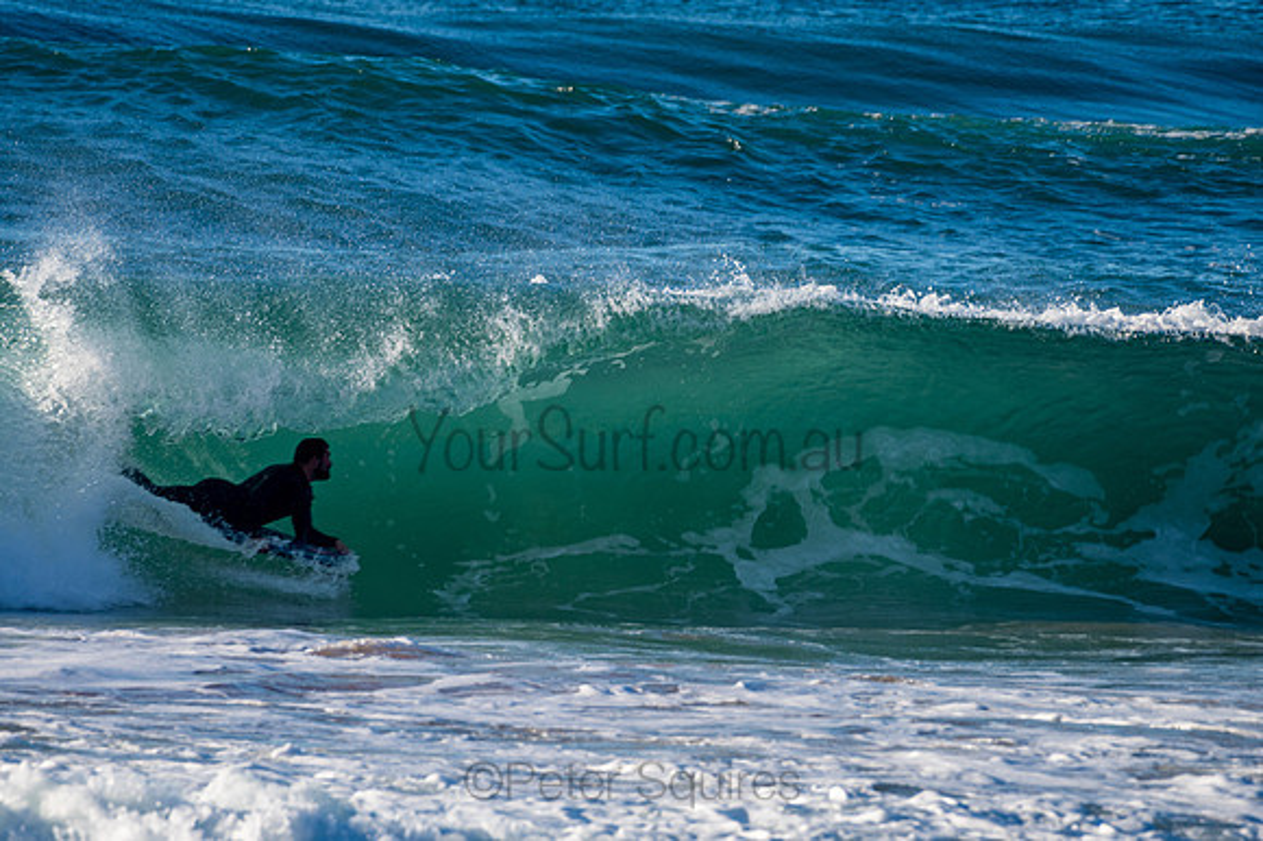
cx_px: 632
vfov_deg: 2.2
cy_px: 420
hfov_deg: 3.4
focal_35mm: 613
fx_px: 21484
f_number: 7.1
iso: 64
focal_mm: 500
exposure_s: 1/320
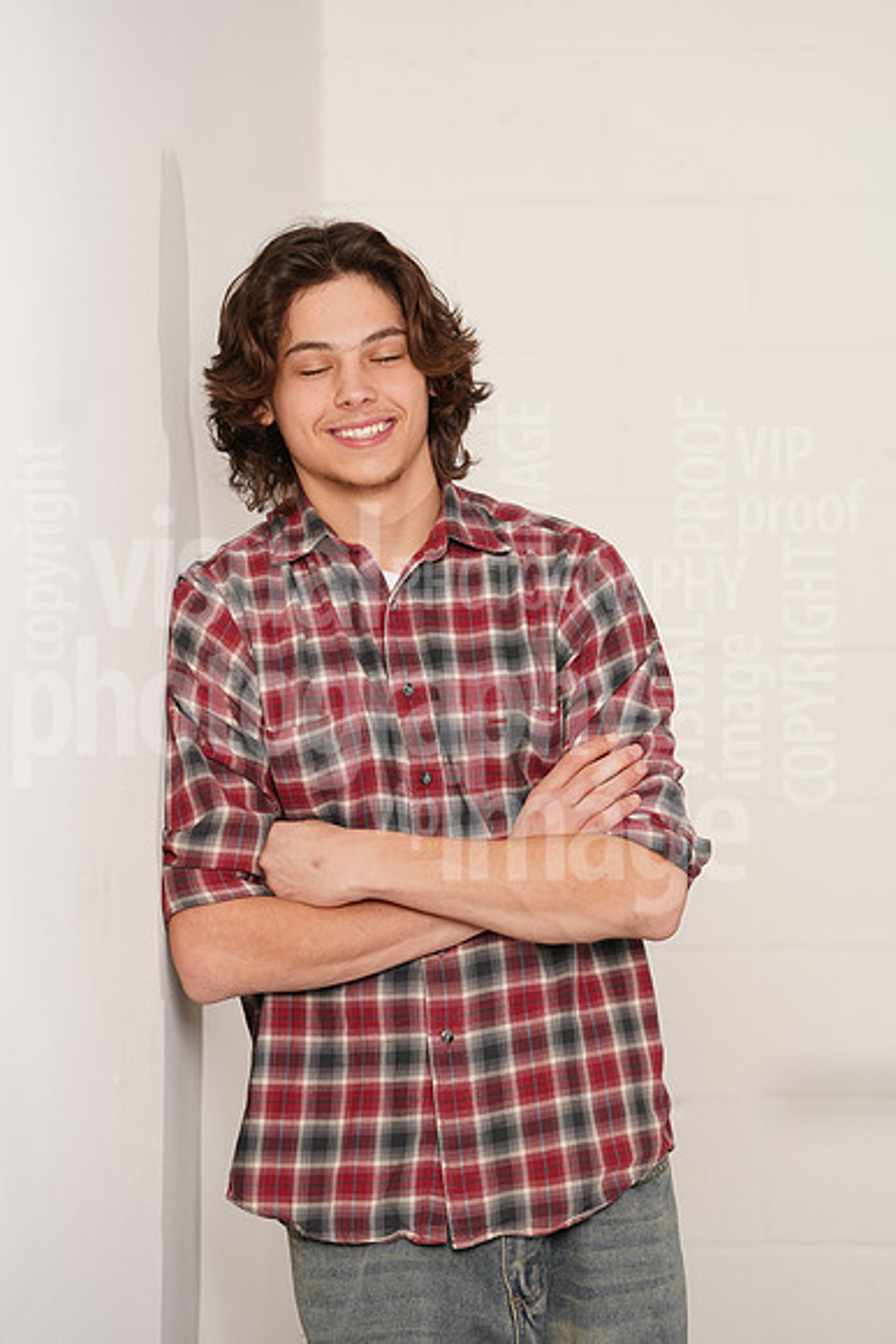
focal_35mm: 107
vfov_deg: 19.1
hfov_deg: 12.8
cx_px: 448
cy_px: 672
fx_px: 3992
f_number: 4
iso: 125
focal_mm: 107
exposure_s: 1/100
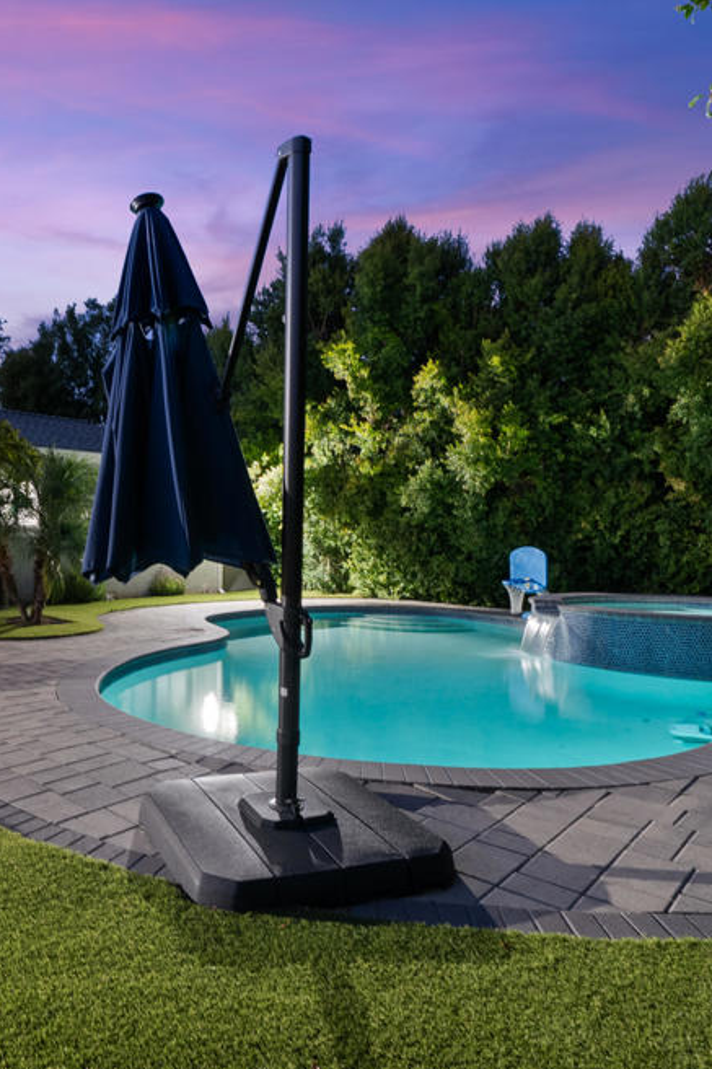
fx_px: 742
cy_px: 530
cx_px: 191
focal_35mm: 25
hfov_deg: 49.5
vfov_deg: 71.5
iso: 250
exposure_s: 8
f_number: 9
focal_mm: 16
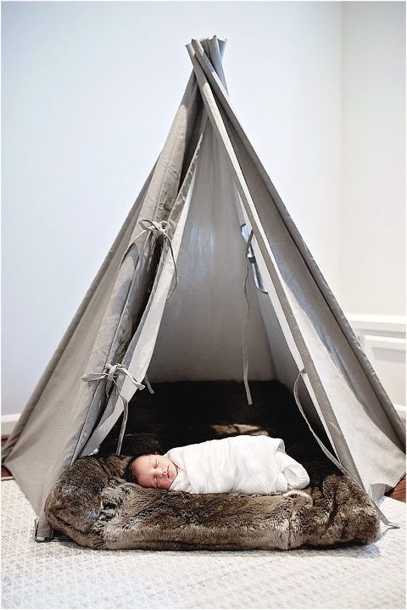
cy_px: 305
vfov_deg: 54.4
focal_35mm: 35
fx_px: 593
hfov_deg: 37.9
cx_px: 204
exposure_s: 1/200
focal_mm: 35
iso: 800
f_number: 2
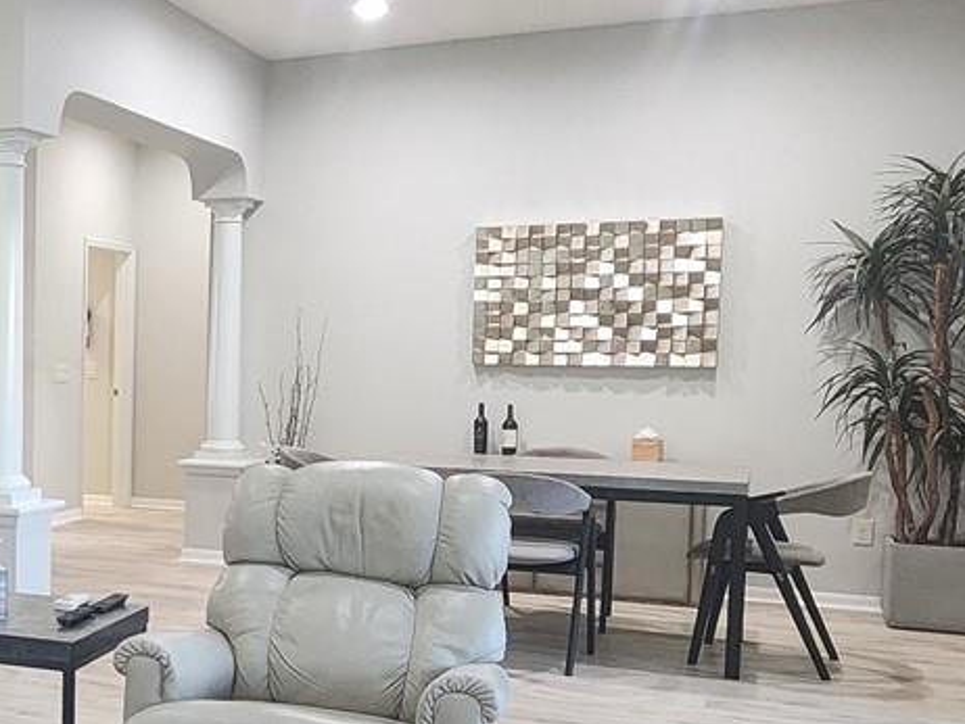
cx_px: -102
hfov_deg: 35.7
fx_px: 1255
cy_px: 451
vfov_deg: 32.1
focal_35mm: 45
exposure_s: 1/60
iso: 320
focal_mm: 2.2
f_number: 2.2
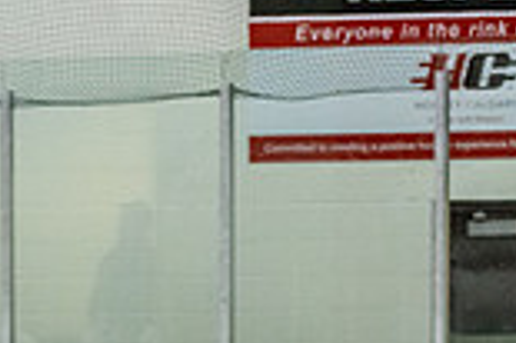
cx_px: -324
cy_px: 641
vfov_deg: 4.2
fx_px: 4625
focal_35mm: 323
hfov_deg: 6.3
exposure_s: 1/800
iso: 4000
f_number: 2.8
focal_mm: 70
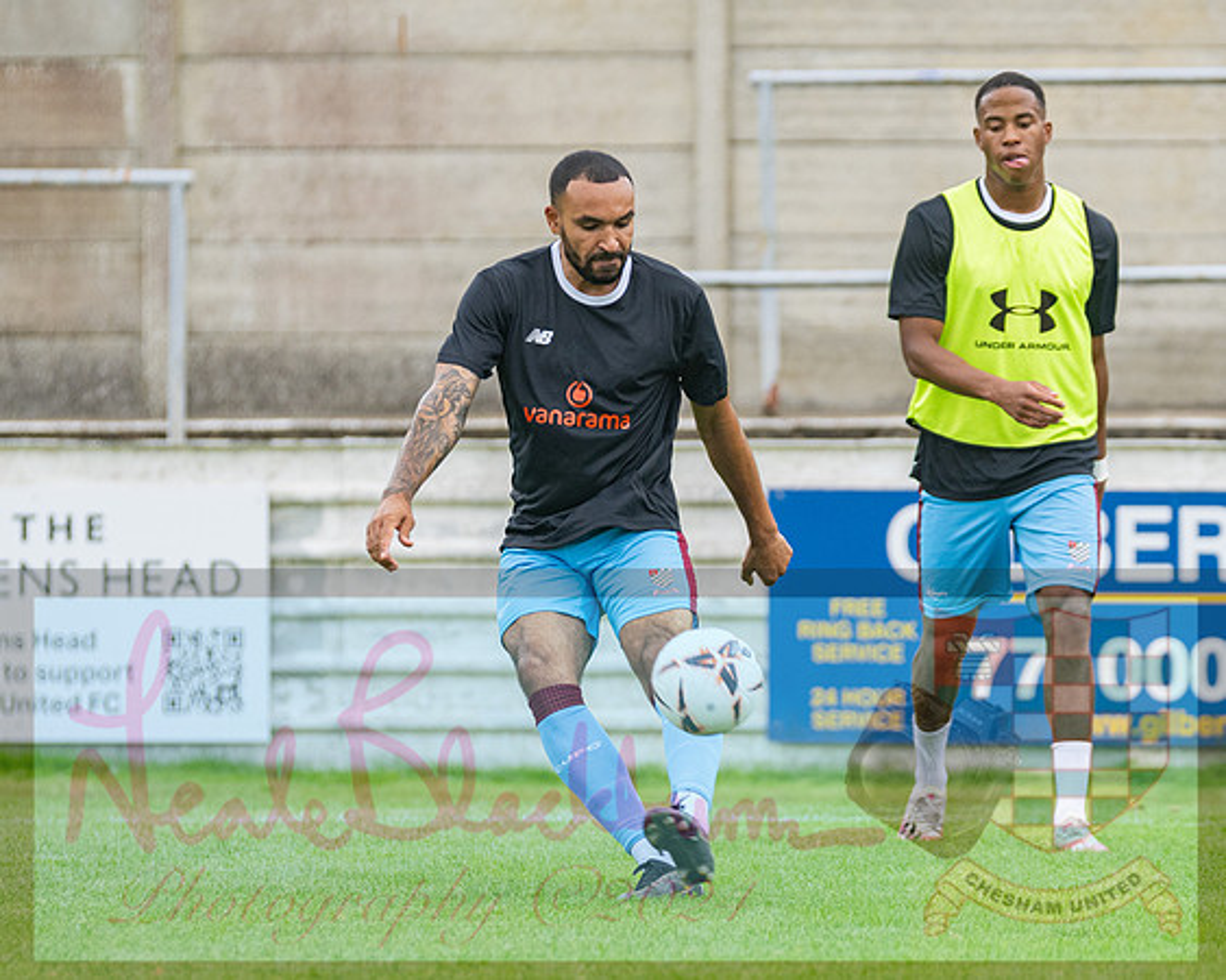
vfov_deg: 3.4
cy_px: 542
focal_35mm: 451
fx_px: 16352
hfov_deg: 4.3
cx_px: 808
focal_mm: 220
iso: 400
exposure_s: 1/1250
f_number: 2.8
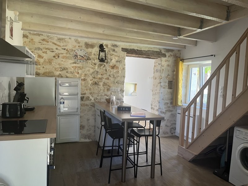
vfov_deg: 53.1
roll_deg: -2.2
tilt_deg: -3.8
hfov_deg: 67.3
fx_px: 186
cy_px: 93
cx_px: 124
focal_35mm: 26
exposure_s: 1/86
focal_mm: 5.1
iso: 125
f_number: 1.6
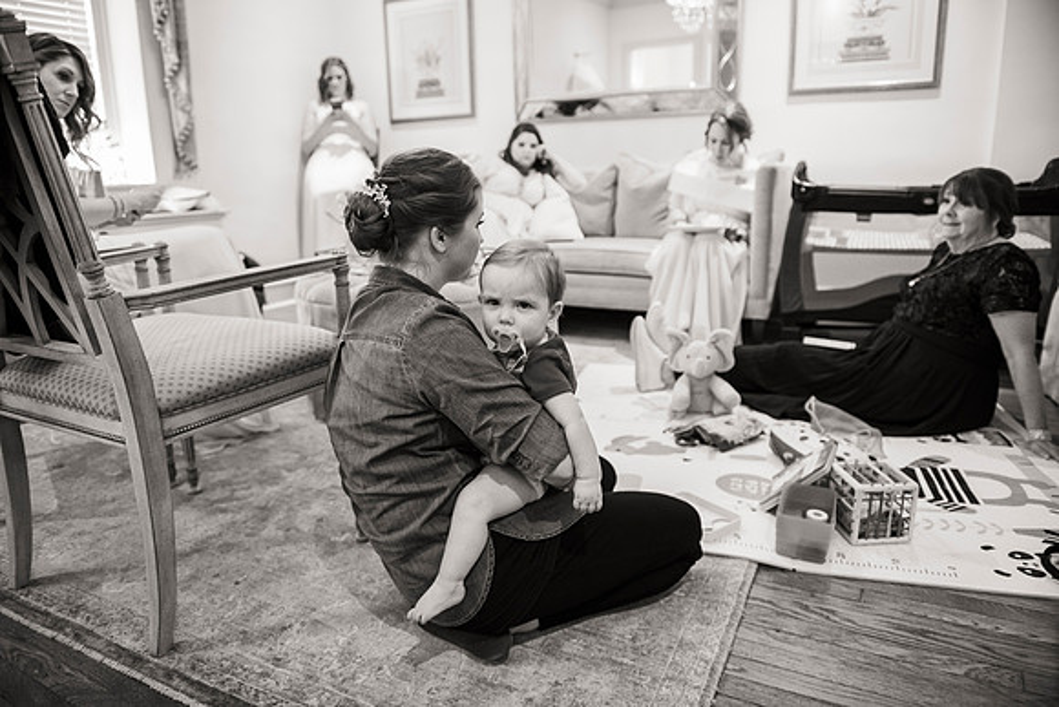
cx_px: 530
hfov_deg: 73.7
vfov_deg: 53.2
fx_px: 706
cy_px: 354
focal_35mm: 24
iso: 1000
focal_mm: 24
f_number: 2.8
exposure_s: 1/50
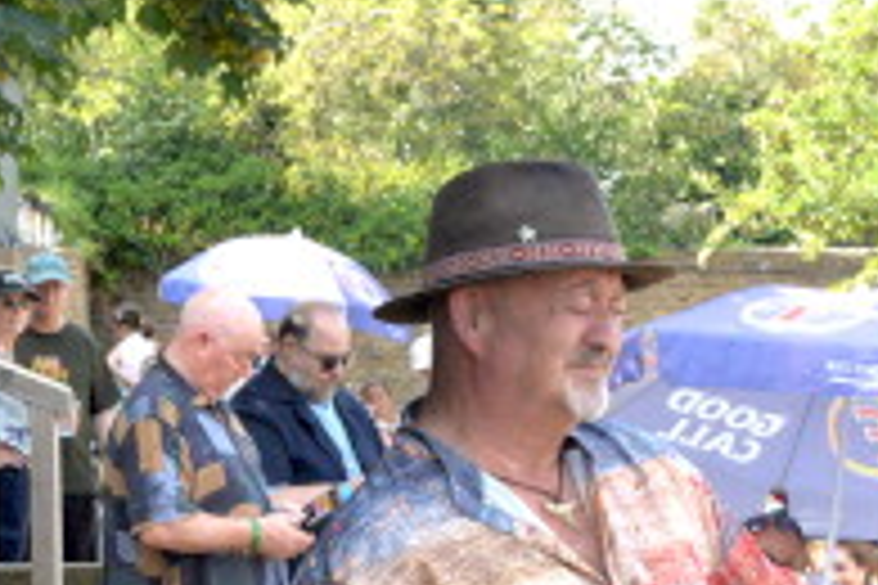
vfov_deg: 9.0
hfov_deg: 13.8
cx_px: 585
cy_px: 868
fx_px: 3609
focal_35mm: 148
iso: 3200
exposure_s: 1/1000
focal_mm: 36
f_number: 10
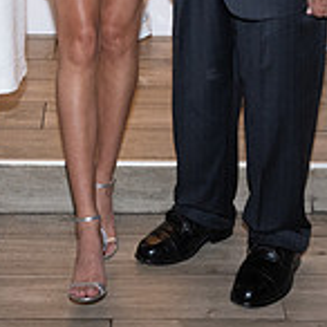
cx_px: 136
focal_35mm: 110
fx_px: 1176
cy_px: -141
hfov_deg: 15.8
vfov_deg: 14.9
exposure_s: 1/80
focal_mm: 28
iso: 1000
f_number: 5.6
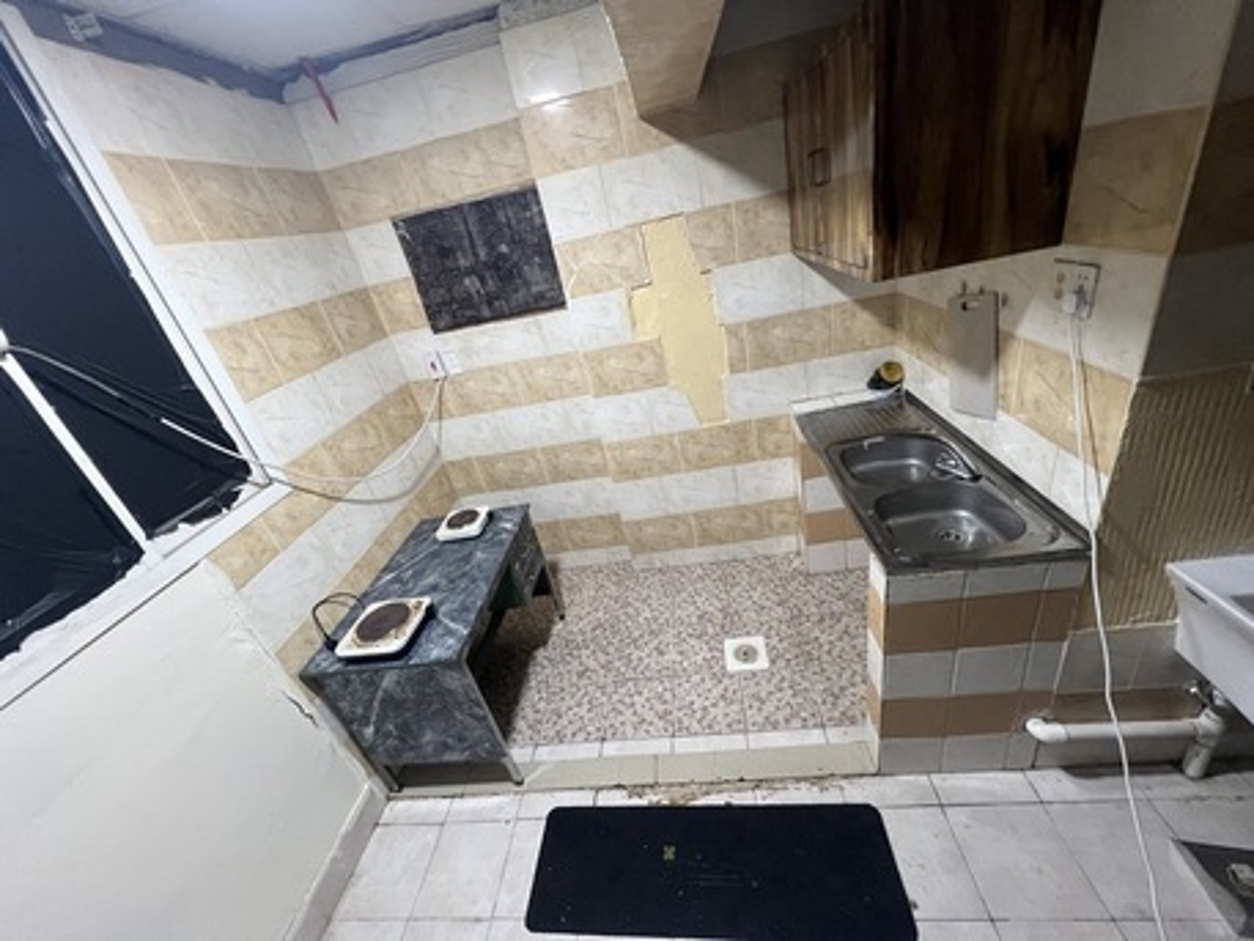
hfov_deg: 106.2
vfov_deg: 89.9
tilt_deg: -26.5
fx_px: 471
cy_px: 470
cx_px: 627
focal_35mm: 13
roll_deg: +13.2
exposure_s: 1/60
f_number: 1.8
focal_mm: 1.57
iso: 320
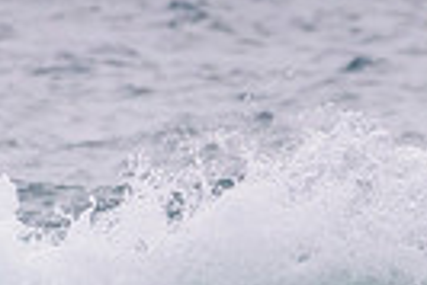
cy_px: 352
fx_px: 31798
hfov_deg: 0.8
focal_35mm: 2678
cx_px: 412
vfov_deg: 0.5
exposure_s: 1/2000
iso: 900
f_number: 5.6
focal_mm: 500
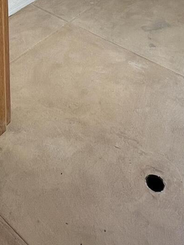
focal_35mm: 49
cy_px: -132
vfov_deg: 26.6
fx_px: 347
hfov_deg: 29.1
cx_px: 41
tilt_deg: -8.7
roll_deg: +1.0
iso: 32
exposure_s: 1/99
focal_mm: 1.57
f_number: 1.8
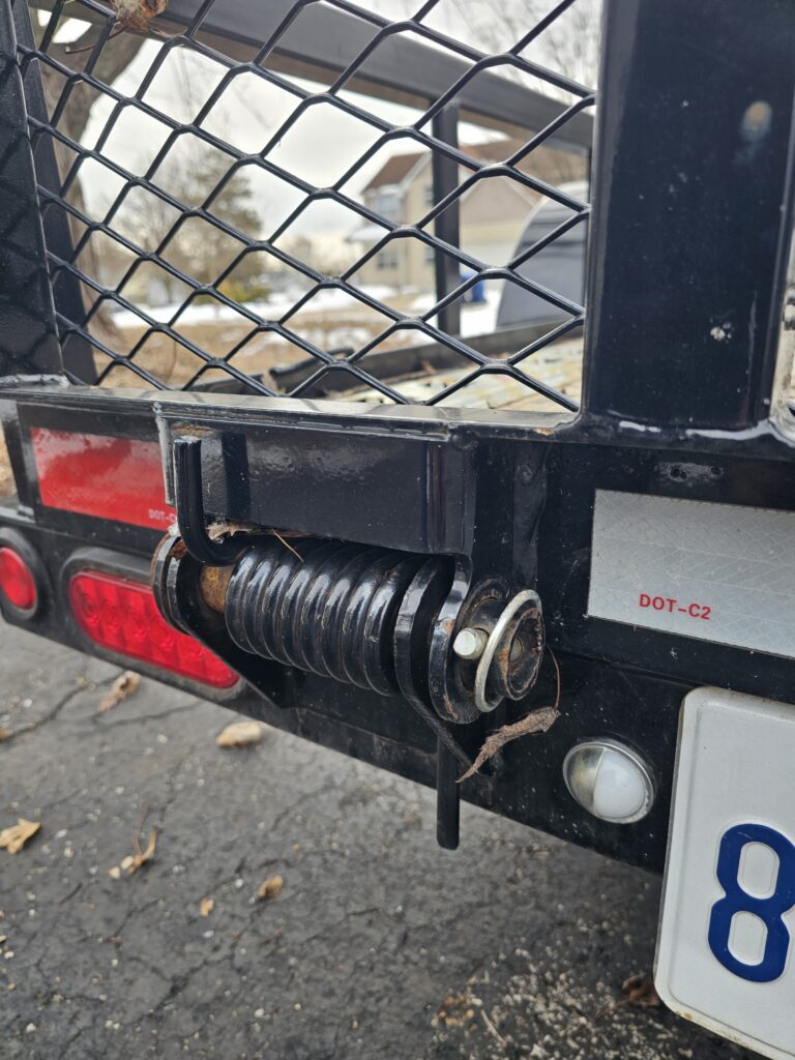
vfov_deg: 73.9
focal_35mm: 23
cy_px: 530
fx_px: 704
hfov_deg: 58.9
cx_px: 398
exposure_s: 1/120
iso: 12
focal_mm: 6.3
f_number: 1.7
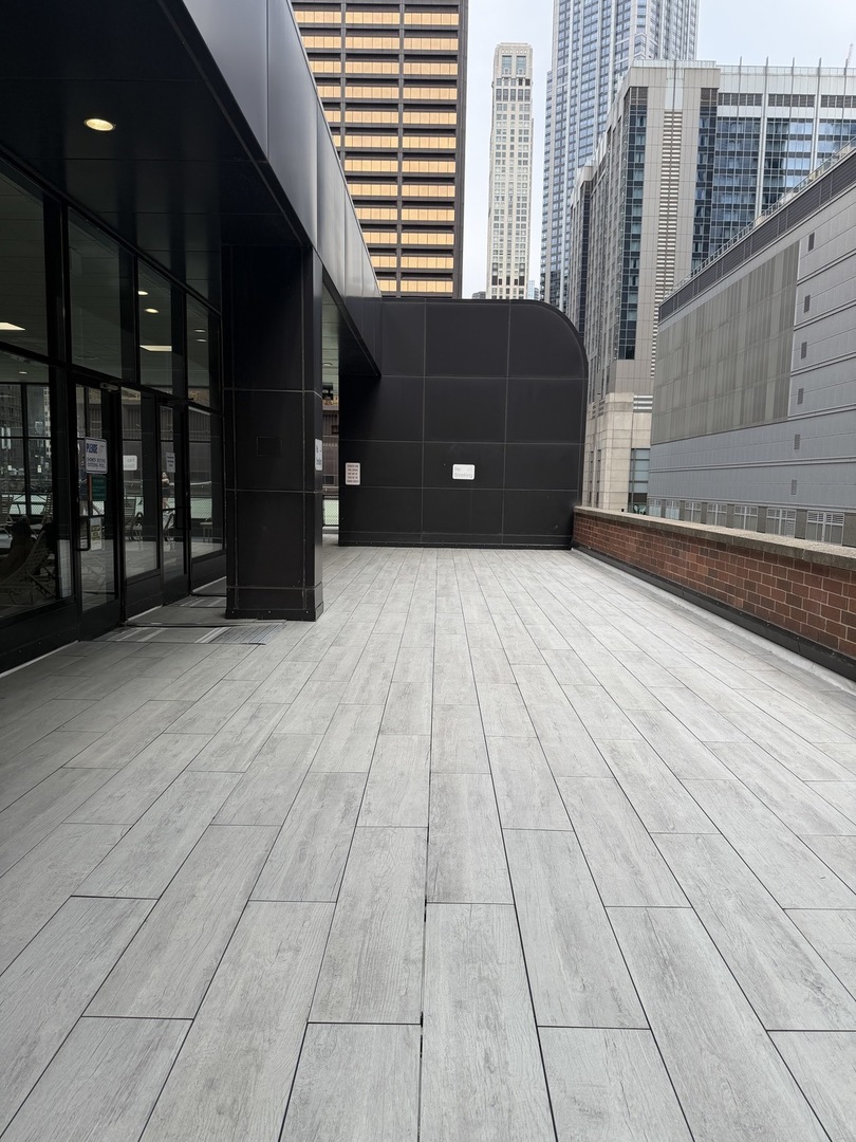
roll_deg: -1.6
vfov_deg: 71.6
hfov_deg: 56.8
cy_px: 571
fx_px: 791
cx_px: 428
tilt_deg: -6.1
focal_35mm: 24
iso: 80
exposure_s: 1/1337
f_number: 1.78
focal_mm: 6.76
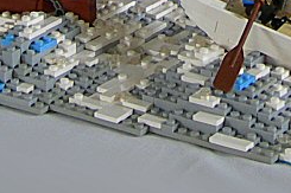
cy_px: -332
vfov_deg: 6.2
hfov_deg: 9.8
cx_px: 292
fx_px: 1688
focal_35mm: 209
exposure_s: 1/3.9
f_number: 2.9
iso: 53
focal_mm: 8.5
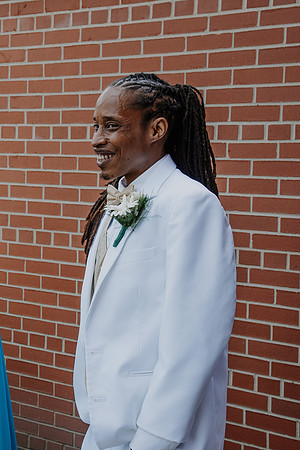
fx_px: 1030
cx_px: 15
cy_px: 225
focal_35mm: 82
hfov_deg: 16.3
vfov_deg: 24.6
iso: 400
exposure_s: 1/250
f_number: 8
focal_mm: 55
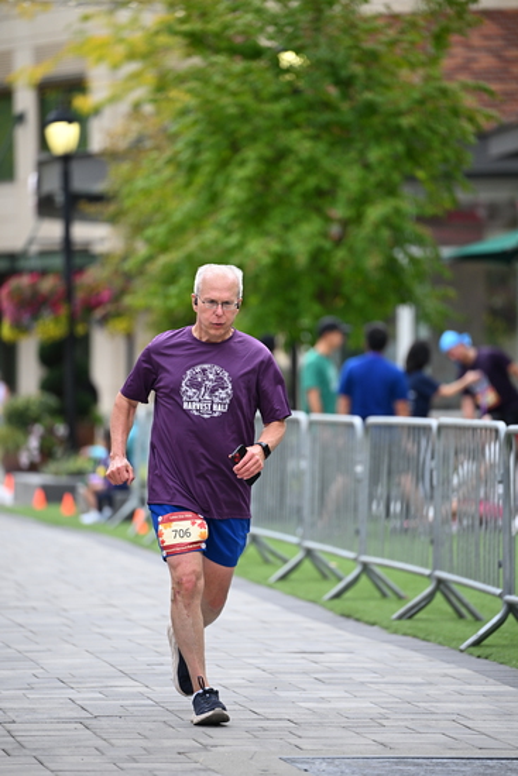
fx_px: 4314
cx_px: 259
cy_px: 388
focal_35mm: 200
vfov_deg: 10.3
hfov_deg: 6.9
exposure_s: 1/2000
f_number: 2.8
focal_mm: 200
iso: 800
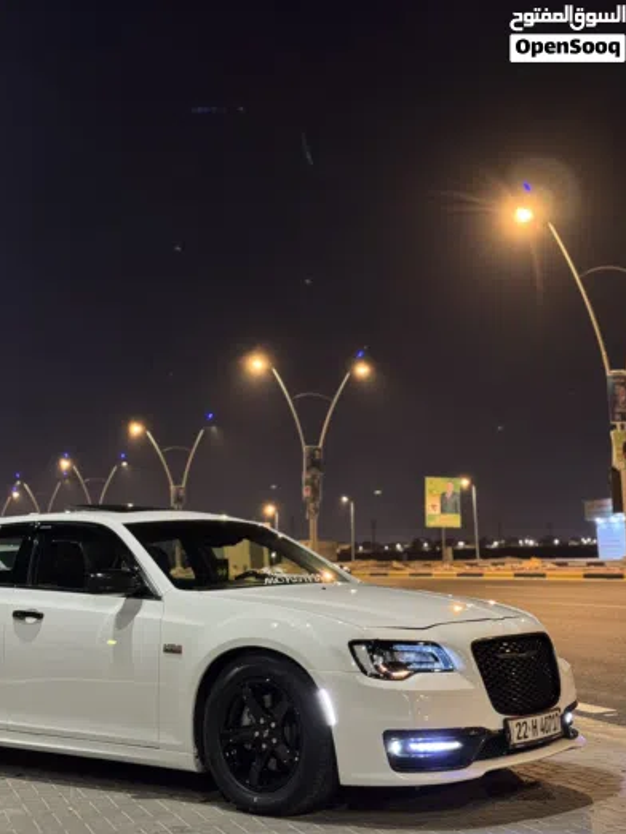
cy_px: 424
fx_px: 1181
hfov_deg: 29.7
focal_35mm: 49
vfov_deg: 38.9
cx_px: 313
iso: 320
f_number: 1.78
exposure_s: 1/33
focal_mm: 6.76
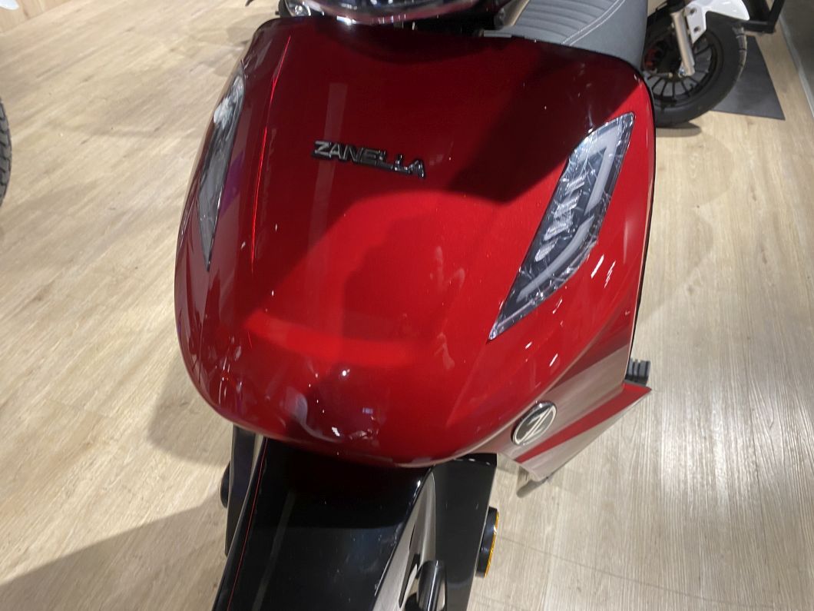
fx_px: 611
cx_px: 407
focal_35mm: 26
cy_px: 306
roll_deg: -0.5
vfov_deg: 53.1
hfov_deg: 67.3
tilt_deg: -43.5
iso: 125
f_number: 1.8
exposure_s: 1/50
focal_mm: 4.25
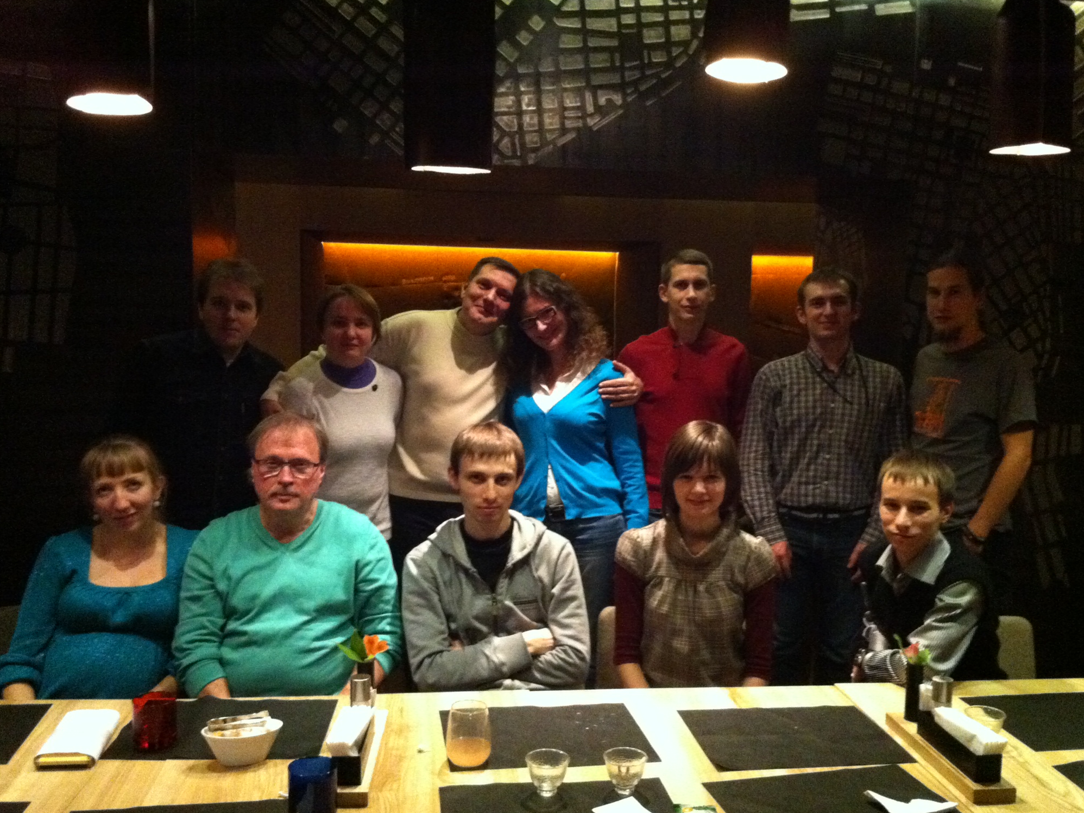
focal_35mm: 36
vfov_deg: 39.7
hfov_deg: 51.4
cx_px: 544
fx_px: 1127
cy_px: 409
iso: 1000
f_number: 2.8
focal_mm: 3.85
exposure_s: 1/15
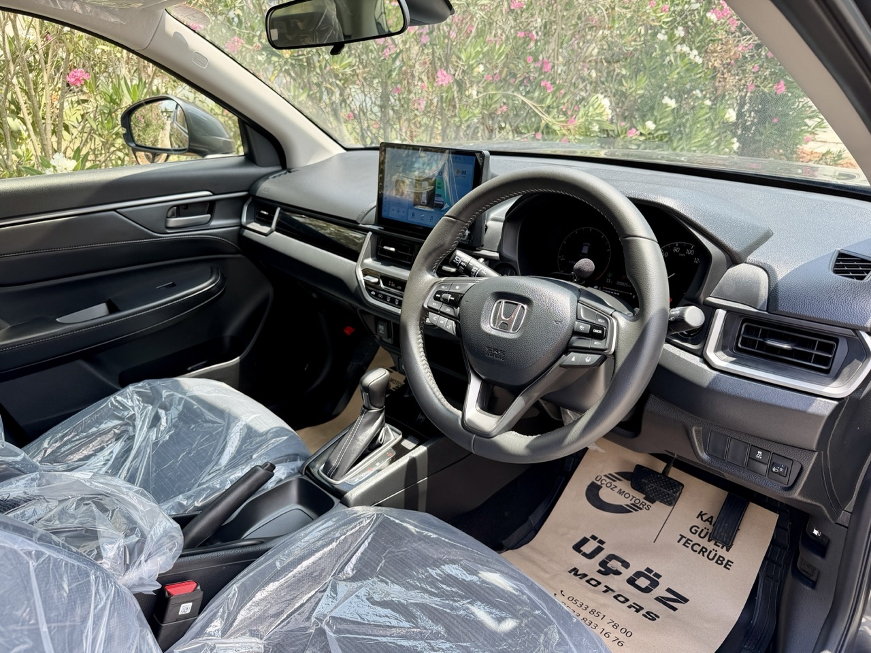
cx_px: 436
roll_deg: +2.1
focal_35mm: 24
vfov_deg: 56.8
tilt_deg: -24.6
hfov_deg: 71.6
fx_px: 604
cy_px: 326
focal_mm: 6.76
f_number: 1.78
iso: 80
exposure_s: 1/524
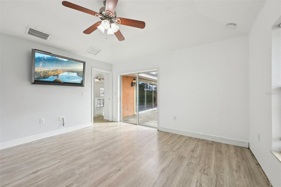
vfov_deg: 81.1
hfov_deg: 104.3
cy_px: 94
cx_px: 140
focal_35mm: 14
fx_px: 109
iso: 400
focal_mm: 14
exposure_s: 1/320
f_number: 8
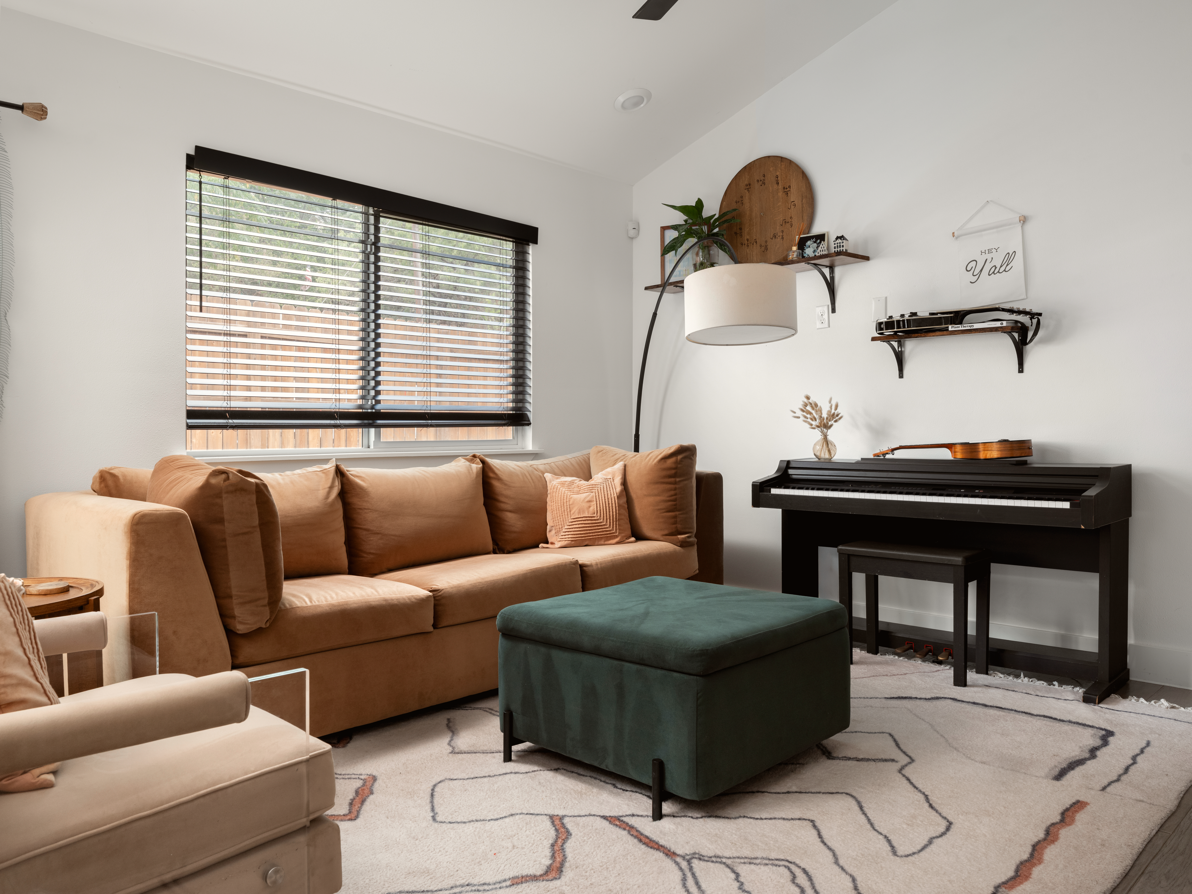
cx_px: 596
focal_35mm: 26
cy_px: 447
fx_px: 895
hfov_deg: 67.3
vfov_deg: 53.1
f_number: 13
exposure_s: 1/13
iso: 800
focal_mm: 32.6
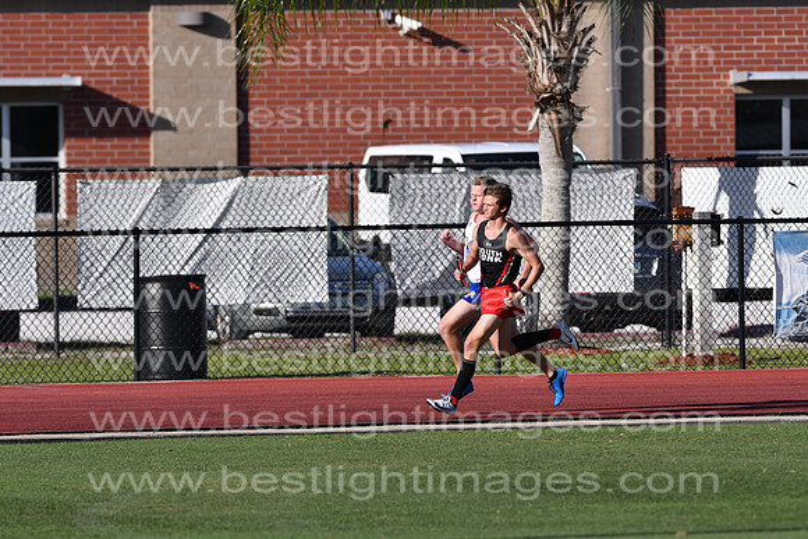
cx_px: 404
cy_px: 270
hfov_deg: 4.6
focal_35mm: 450
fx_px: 10102
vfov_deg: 3.1
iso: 320
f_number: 5.6
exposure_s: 1/3200
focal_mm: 300
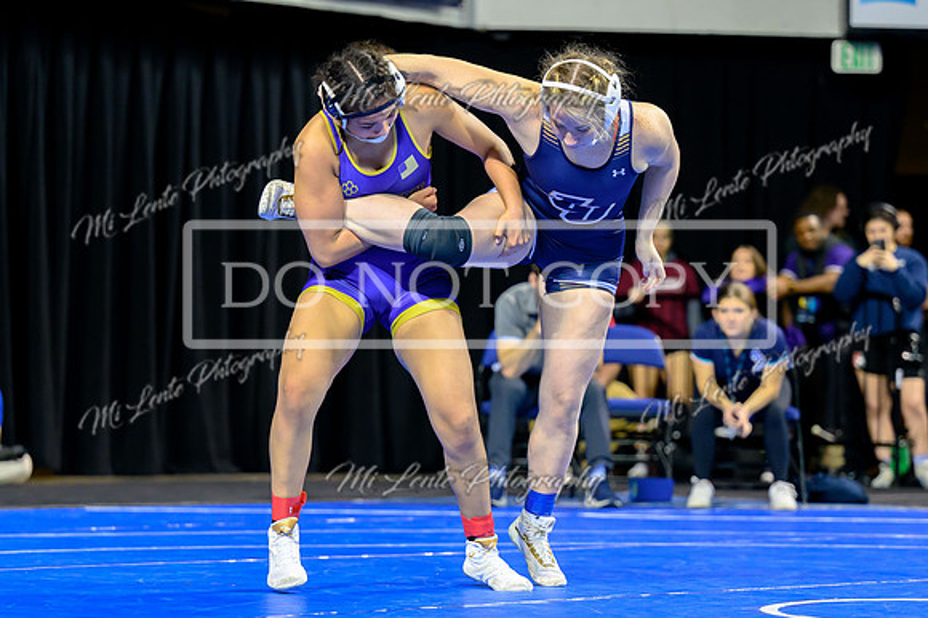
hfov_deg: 14.7
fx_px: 3603
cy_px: 363
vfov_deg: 9.8
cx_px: 468
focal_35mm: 140
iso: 3200
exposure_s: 1/800
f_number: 2.8
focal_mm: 110
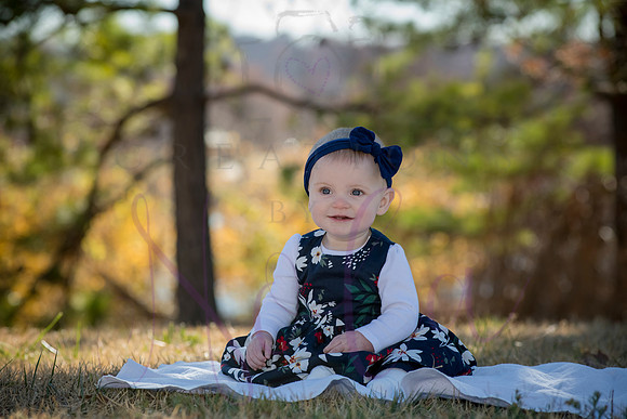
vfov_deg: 10.2
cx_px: 314
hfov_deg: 15.2
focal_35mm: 135
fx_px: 2352
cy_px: 210
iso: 400
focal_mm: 135
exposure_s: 1/640
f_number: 5.6
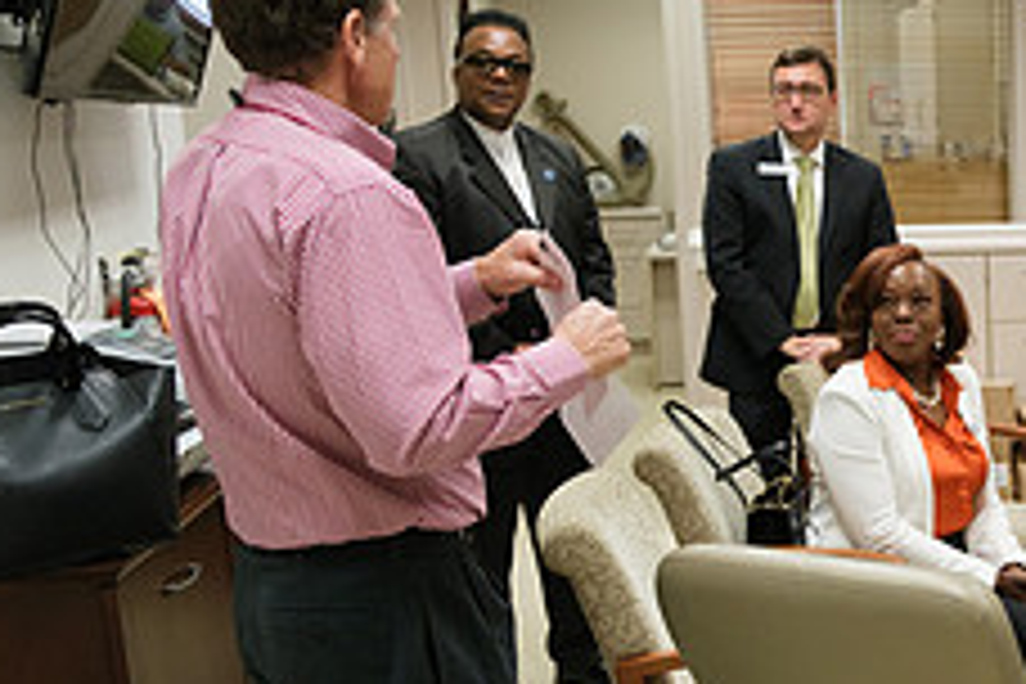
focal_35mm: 61
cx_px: 1170
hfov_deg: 29.2
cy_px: 538
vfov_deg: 22.0
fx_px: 1738
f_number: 2.8
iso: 800
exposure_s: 1/125
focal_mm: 16
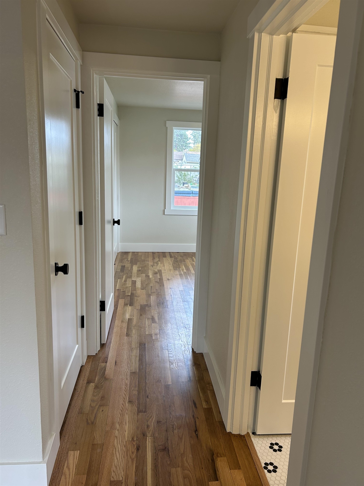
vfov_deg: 67.3
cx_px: 182
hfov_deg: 53.1
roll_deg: -1.9
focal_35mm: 26
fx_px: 365
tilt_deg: -11.9
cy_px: 243
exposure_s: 1/120
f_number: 1.5
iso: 50
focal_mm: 5.7
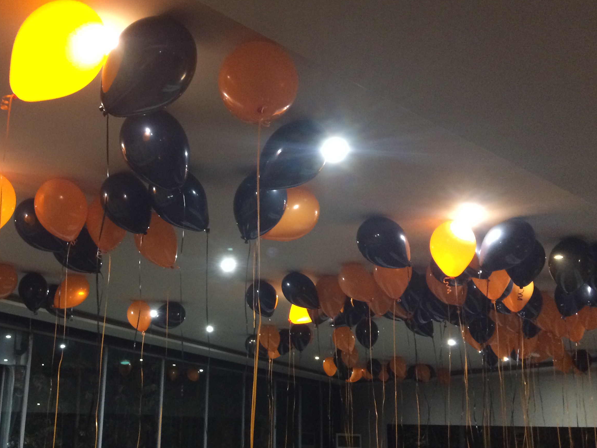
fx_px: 707
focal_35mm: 41
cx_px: 208
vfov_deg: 35.0
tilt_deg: +10.6
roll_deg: -2.1
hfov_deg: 45.2
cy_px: 264
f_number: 2.2
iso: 320
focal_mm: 4.15
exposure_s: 1/17
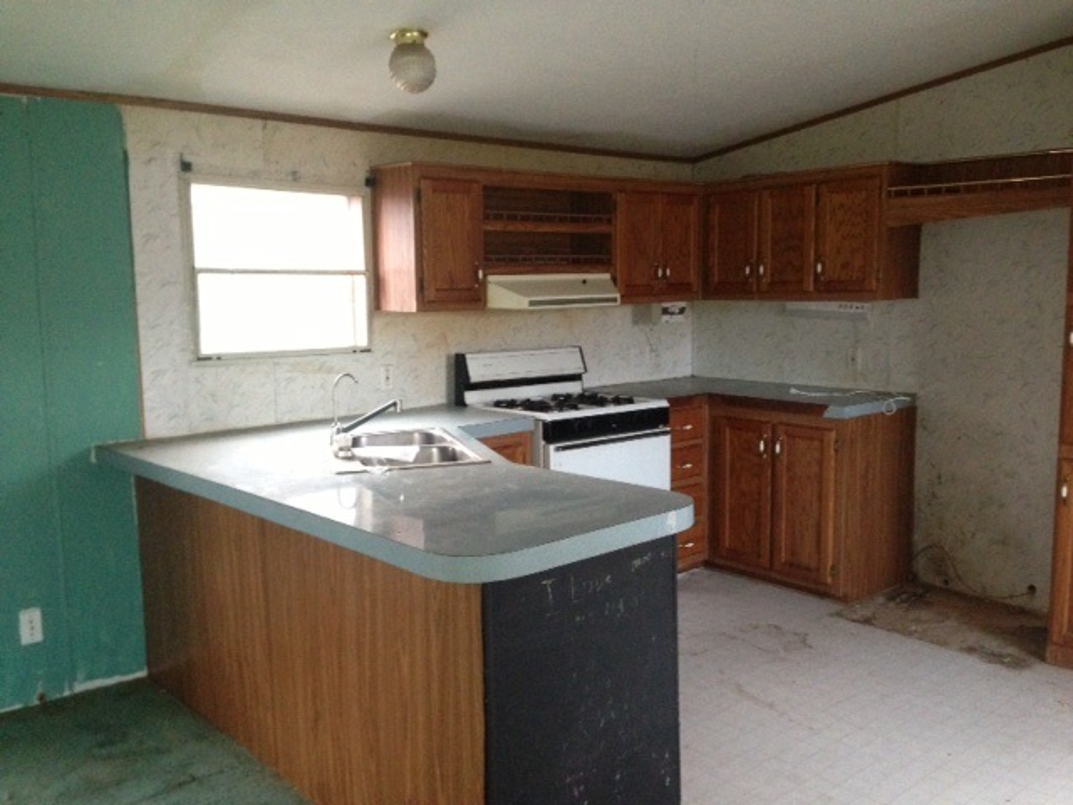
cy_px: 402
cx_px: 536
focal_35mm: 33
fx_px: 1023
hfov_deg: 55.4
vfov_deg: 42.9
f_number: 2.4
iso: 500
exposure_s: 1/20
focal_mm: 4.13
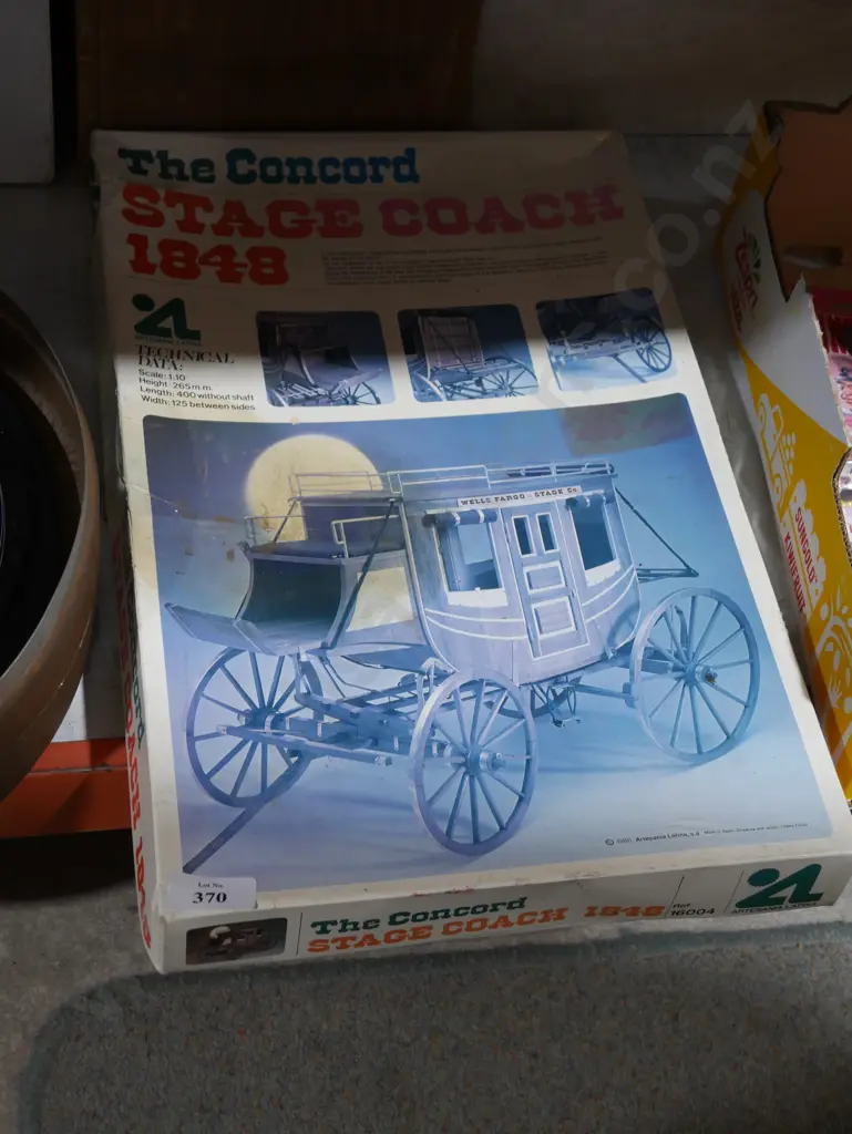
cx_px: 426
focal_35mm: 54
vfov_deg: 35.5
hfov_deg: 27.1
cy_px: 567
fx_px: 1771
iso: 640
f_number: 5.3
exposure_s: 1/60
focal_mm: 27
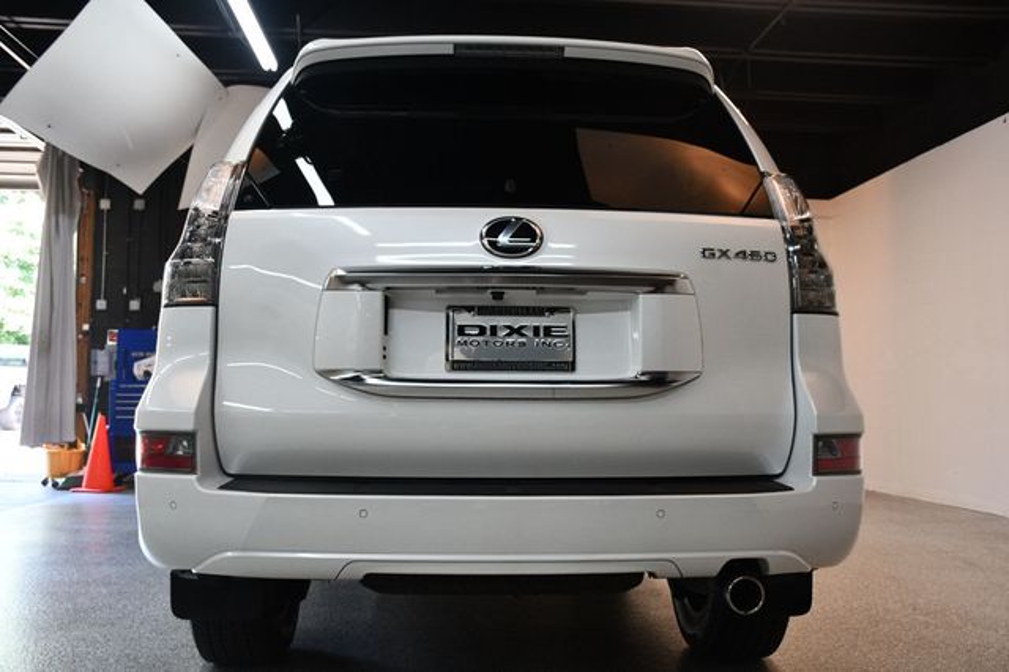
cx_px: 504
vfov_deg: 38.8
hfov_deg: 55.8
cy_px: 336
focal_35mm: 34
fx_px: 952
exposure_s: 1/125
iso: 900
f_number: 3.8
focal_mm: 23
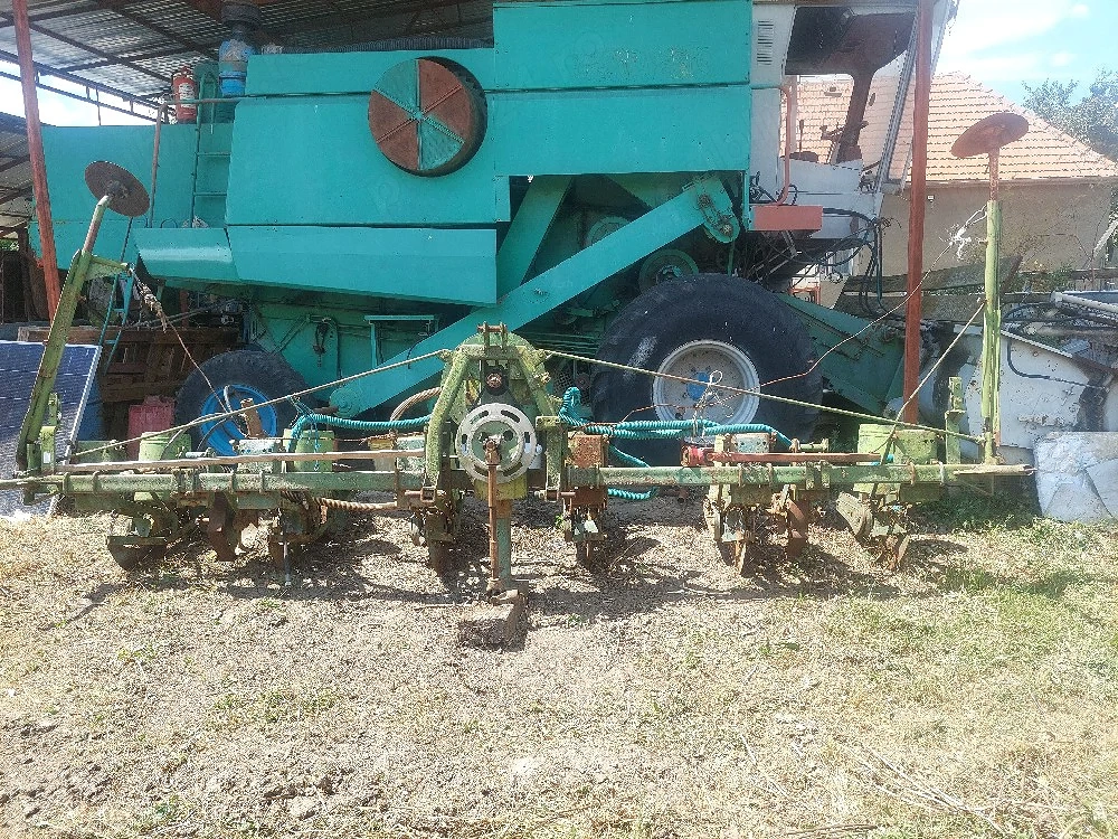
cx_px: 559
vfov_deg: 54.9
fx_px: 807
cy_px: 420
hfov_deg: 69.4
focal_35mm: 25
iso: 40
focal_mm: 5.23
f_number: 1.8
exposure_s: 1/588
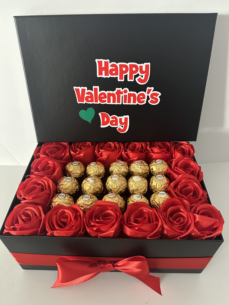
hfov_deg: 56.8
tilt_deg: -42.9
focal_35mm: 24
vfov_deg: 71.6
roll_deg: -1.9
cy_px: 152
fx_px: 212
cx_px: 114
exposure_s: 1/60
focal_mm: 6.86
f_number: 1.78
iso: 800
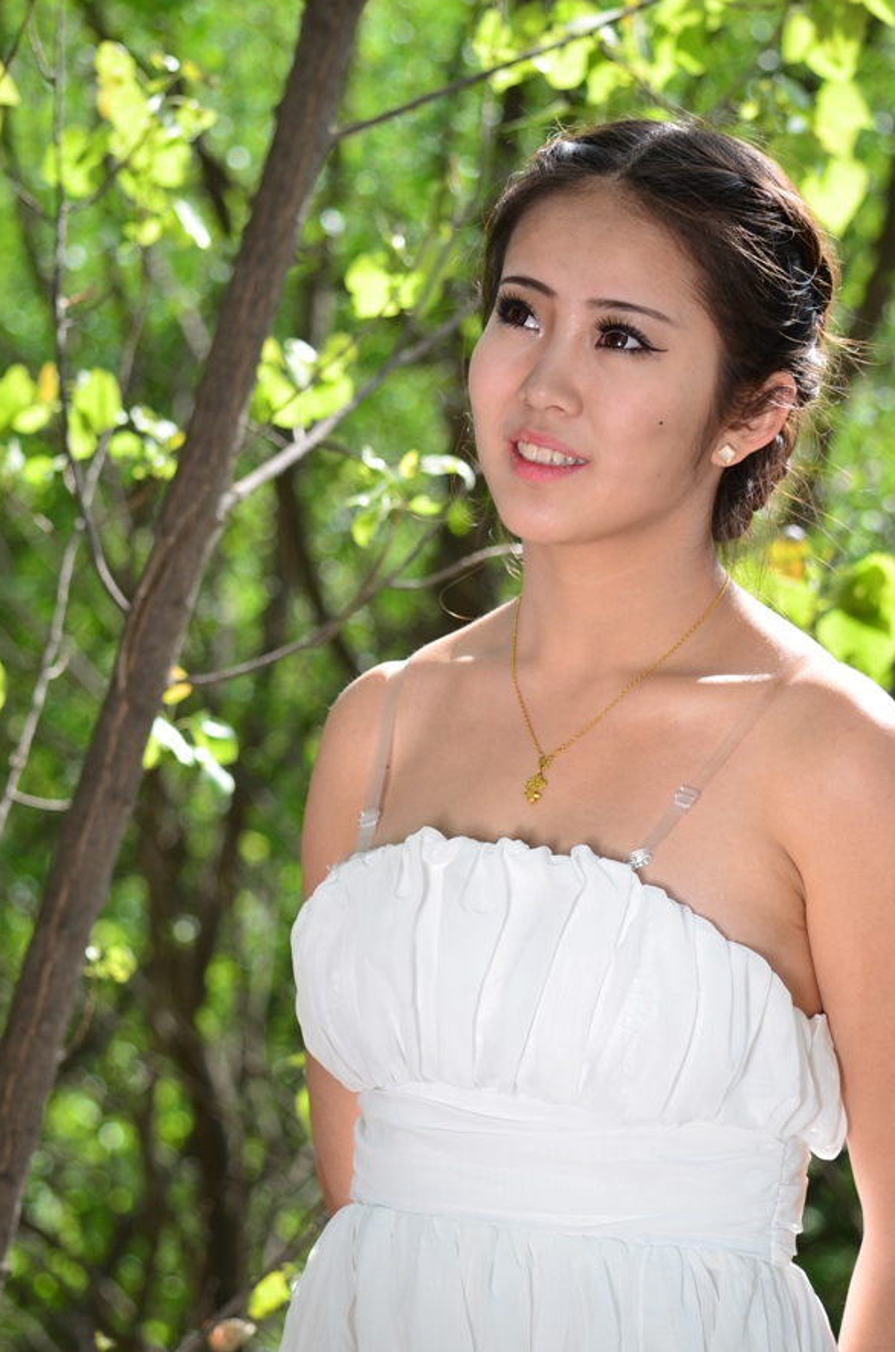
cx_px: 501
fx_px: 5529
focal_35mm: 148
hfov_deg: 9.3
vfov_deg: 13.9
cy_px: 755
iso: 100
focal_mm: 85
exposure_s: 1/160
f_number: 4.5
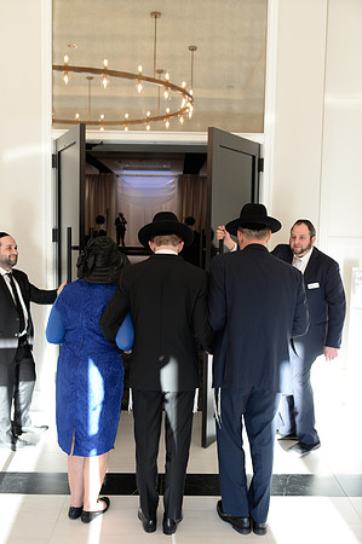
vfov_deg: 54.5
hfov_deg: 37.8
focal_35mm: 35
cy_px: 272
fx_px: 529
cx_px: 181
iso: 1000
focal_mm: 35
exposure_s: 1/160
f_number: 5
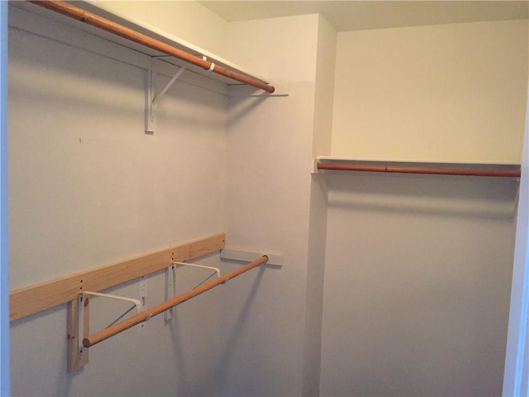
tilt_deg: -5.7
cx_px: 264
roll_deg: -3.8
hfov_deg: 61.7
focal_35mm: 29
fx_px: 443
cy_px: 198
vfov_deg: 48.2
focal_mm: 4.15
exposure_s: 1/25
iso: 250
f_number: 2.2
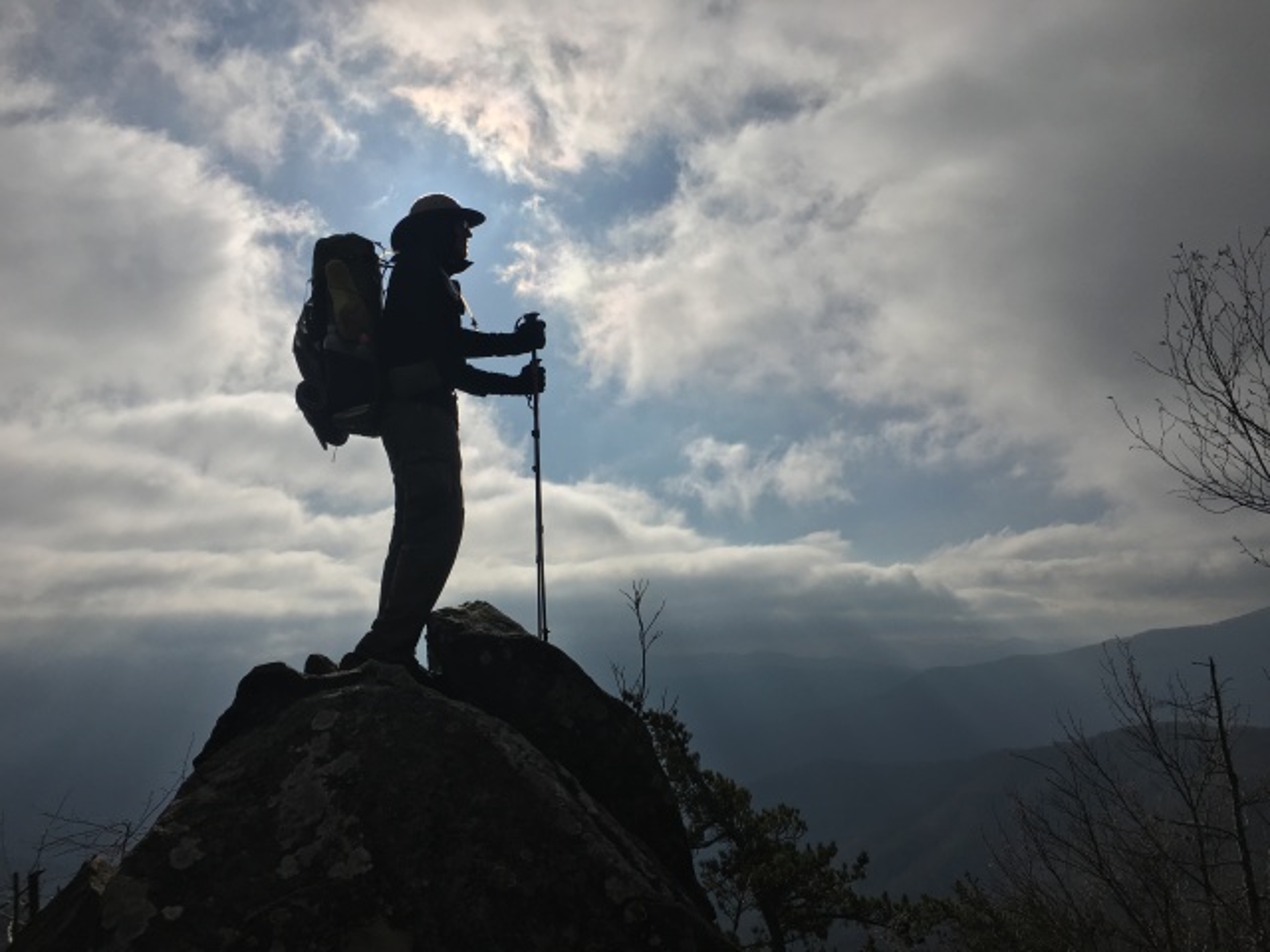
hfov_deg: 61.7
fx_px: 1064
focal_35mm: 29
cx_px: 635
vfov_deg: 48.2
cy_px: 476
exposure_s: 1/12821
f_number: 2.2
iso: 25
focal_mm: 4.15
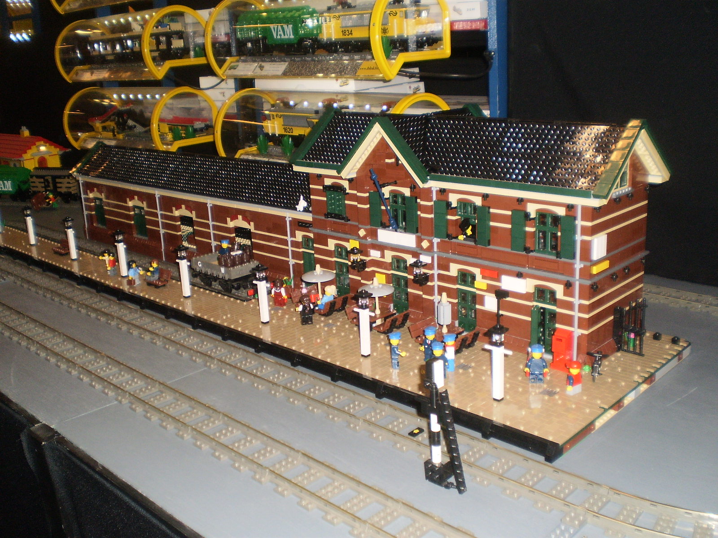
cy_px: 269
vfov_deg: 39.7
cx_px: 359
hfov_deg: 51.4
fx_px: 747
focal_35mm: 36
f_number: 3.1
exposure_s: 1/30
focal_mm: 6.3
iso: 125
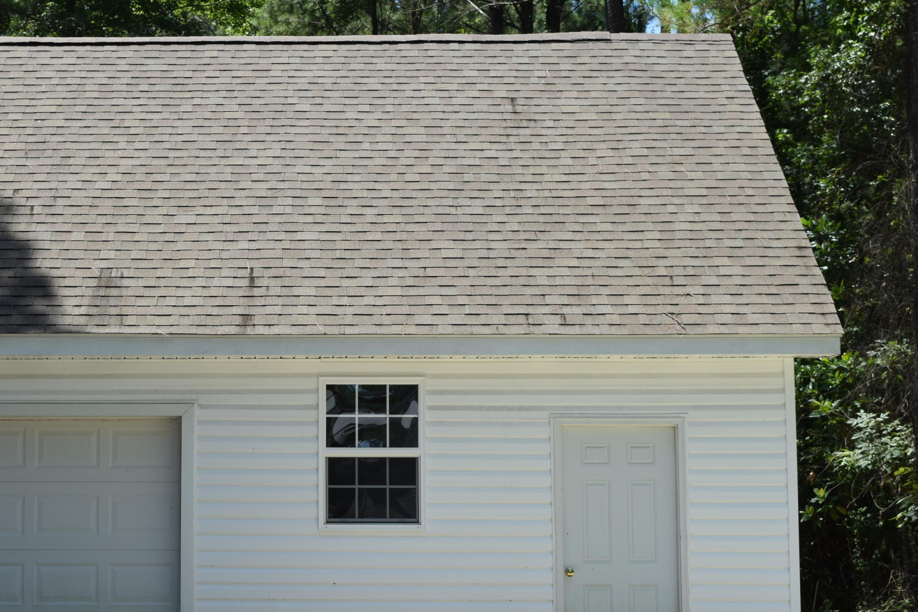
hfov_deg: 25.2
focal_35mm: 80
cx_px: 266
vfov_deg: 17.1
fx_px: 2040
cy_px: 306
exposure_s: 1/320
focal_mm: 36
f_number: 9
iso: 200
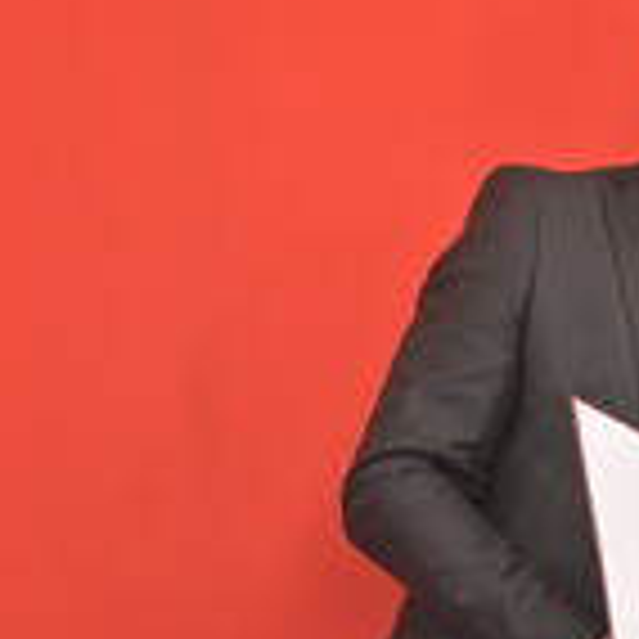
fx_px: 4093
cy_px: 450
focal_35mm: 196
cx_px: 868
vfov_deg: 8.9
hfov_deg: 8.8
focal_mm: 70
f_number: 4
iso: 1000
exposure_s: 1/250
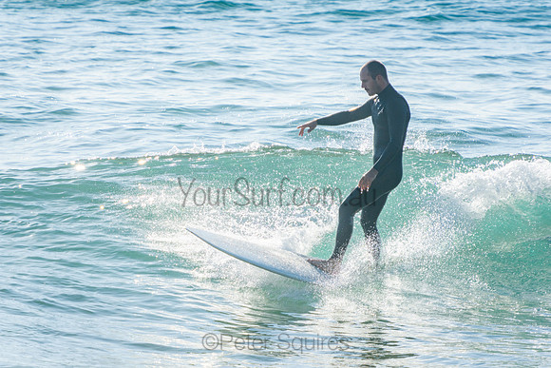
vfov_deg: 3.4
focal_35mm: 405
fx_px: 6200
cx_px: 276
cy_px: 184
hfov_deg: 5.1
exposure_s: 1/1250
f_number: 5.6
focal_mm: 270
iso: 180
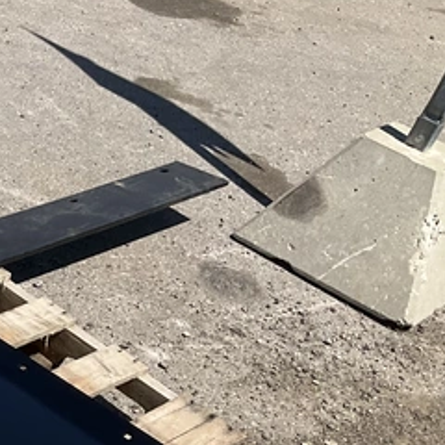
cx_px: -224
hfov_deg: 19.0
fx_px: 1164
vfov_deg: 21.2
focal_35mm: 80
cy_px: 407
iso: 25
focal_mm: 3
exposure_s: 1/2141
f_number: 1.8
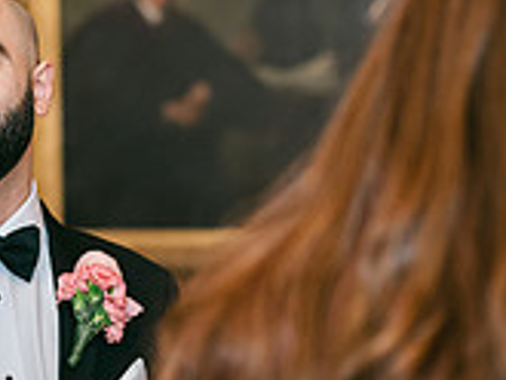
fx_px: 1726
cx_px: 74
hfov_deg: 16.5
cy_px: 268
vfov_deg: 12.5
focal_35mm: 118
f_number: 1.2
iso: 640
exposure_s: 1/125
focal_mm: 35
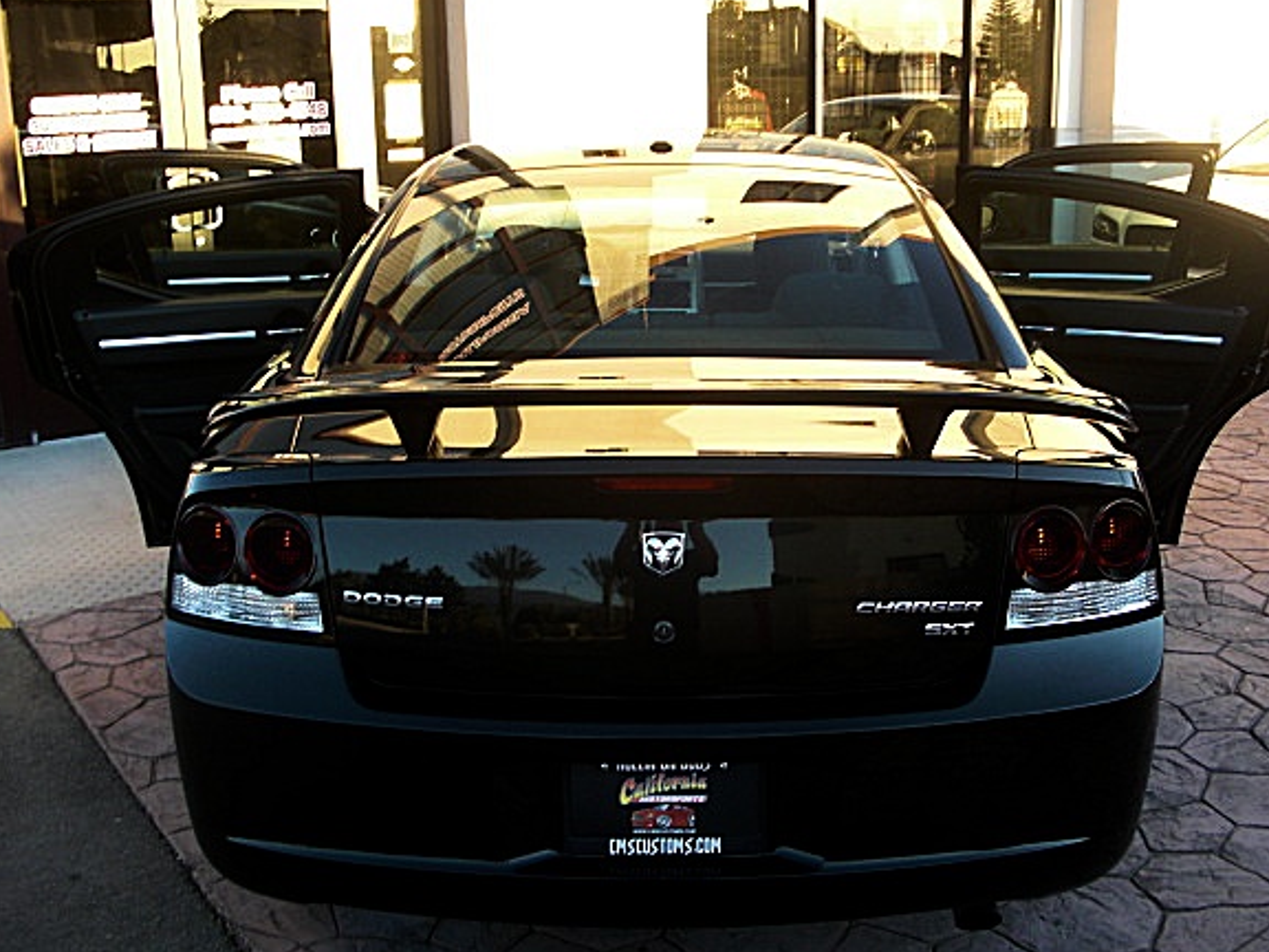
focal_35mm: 40
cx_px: 670
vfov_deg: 36.0
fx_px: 1466
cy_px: 463
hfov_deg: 46.8
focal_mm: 6.3
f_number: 2.8
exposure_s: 1/100
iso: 100
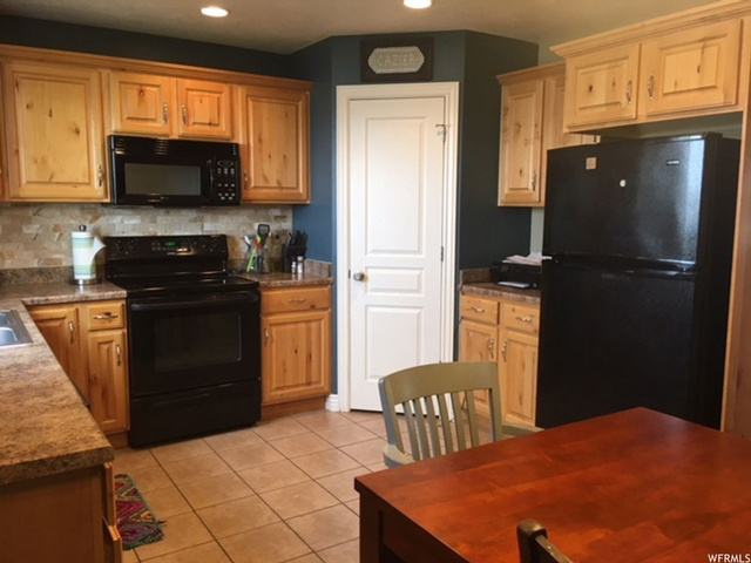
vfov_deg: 48.2
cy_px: 282
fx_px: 629
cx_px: 376
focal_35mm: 29
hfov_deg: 61.7
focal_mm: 4.15
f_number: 2.2
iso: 64
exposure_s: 1/30
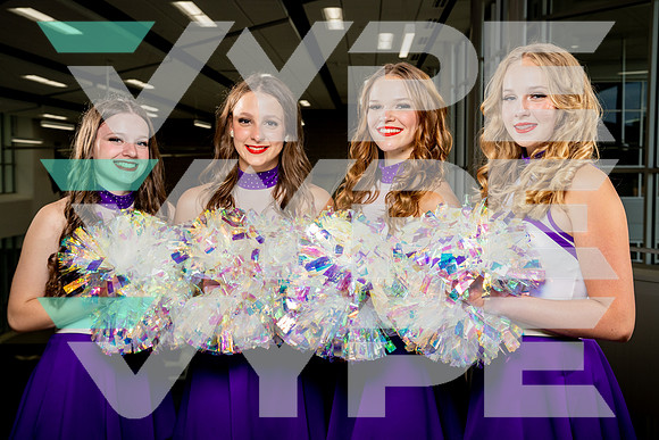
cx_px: 328
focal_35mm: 55
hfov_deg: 36.5
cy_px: 213
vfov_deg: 24.8
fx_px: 998
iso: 400
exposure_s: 1/250
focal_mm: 48
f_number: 7.1
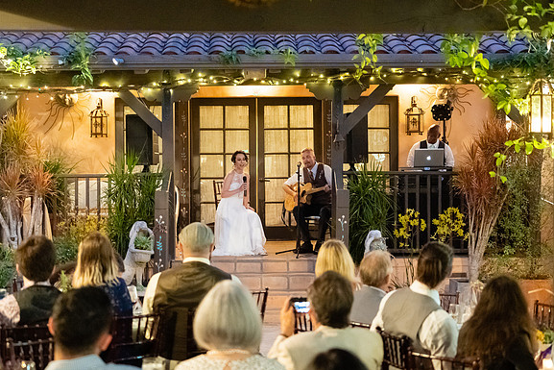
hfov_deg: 28.1
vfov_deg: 18.9
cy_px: 185
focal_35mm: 72
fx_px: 1108
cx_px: 277
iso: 8000
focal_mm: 70
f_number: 4
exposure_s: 1/60
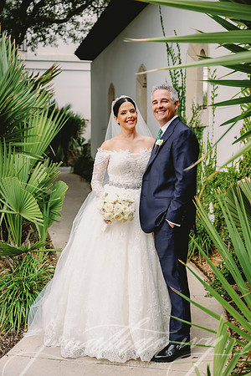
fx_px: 481
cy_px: 188
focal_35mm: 46
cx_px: 126
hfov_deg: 29.2
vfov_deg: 42.7
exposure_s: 1/400
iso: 400
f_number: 2.8
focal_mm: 46
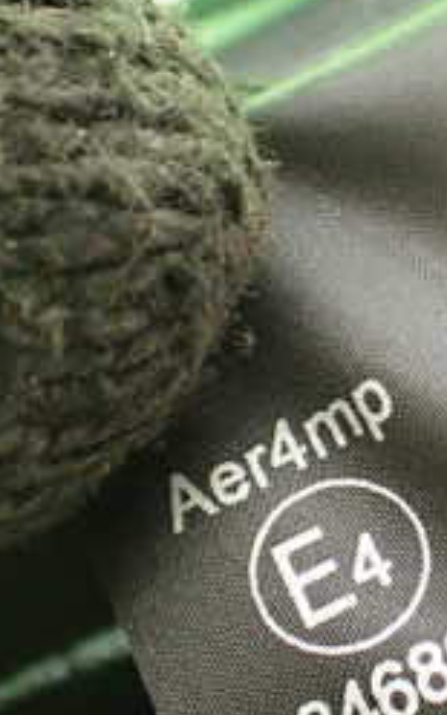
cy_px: 329
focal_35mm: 77
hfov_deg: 16.5
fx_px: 1501
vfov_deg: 26.8
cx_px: 467
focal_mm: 5.4
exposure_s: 1/125
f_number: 2.3
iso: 800
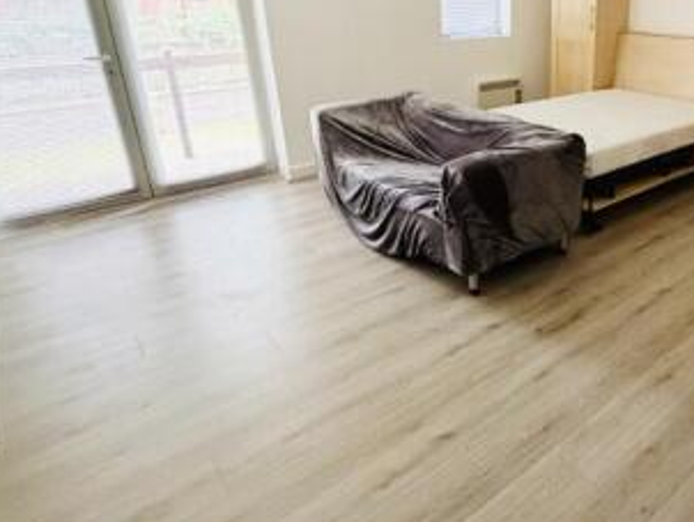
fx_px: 542
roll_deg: -1.3
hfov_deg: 60.4
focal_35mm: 27
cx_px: 549
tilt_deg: -19.5
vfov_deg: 50.4
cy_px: 171
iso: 640
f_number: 2.2
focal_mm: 2.22
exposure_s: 1/60
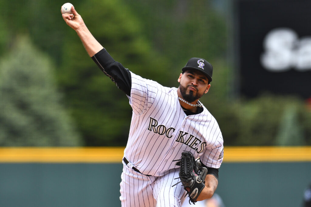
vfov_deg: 2.3
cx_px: 156
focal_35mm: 600
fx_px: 5184
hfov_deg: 3.4
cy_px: 104
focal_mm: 400
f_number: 4.5
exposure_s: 1/3200
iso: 500
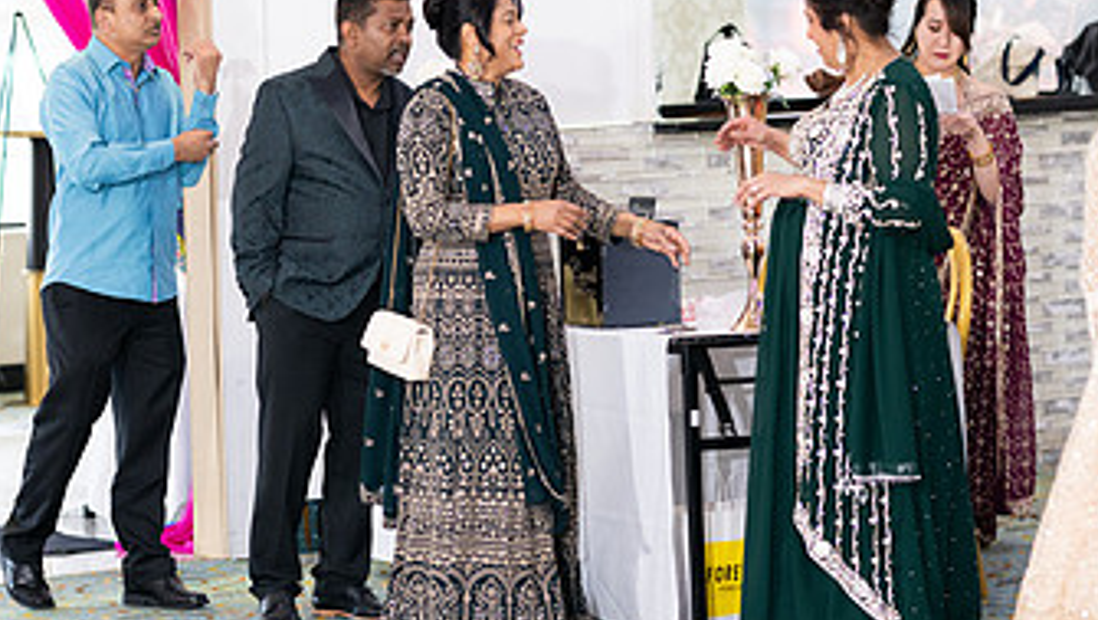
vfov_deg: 7.9
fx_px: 4487
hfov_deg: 13.9
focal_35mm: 154
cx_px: 492
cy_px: 402
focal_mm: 85
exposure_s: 1/160
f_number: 2.2
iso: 1600
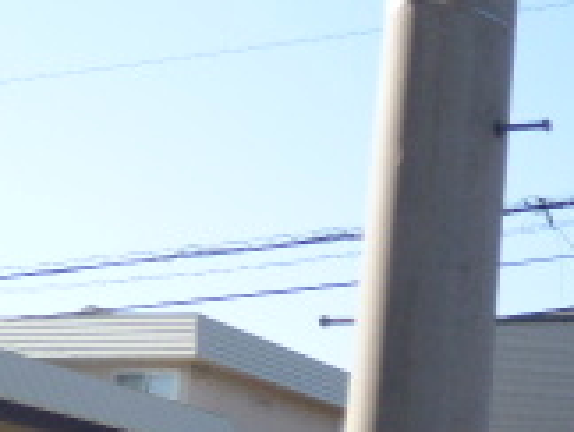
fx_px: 1312
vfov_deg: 17.5
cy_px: 563
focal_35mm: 79
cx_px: 1070
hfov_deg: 18.5
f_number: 2.8
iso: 100
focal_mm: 3.58
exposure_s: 1/1000
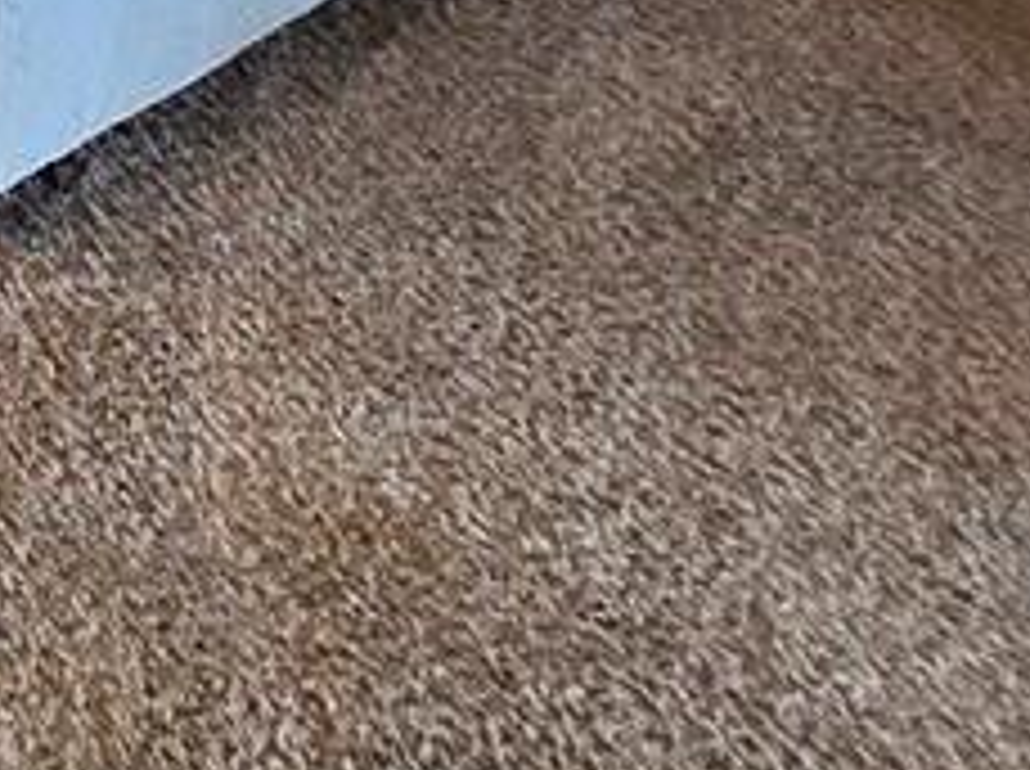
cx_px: -1849
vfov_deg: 11.2
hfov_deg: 12.4
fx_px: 2703
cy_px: -1436
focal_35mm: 91
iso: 125
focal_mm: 2.2
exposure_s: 1/60.2
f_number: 2.2
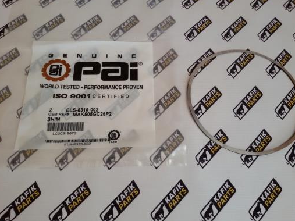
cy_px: 104
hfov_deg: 55.4
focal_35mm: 33
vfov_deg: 42.9
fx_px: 281
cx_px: 151
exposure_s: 1/100
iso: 64
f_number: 2.4
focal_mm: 2.93
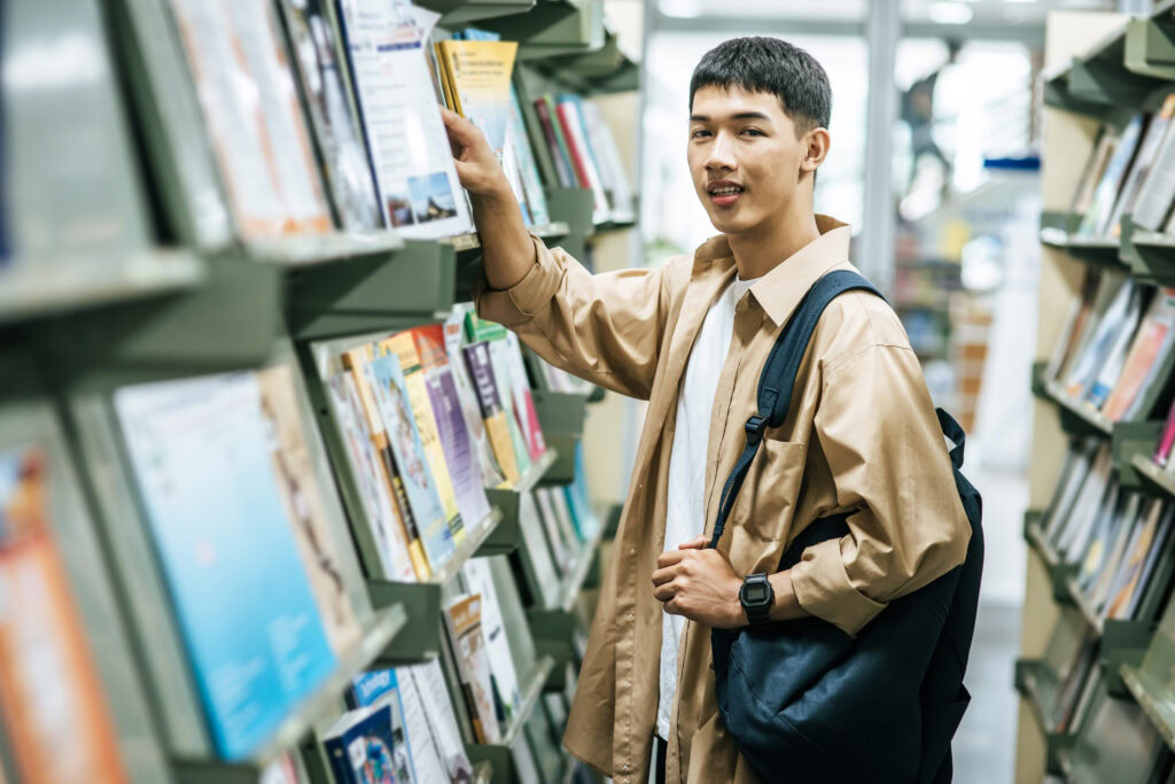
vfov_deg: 16.1
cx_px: 588
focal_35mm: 85
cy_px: 392
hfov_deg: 23.9
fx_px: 2775
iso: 400
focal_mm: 85
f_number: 2
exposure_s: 1/100
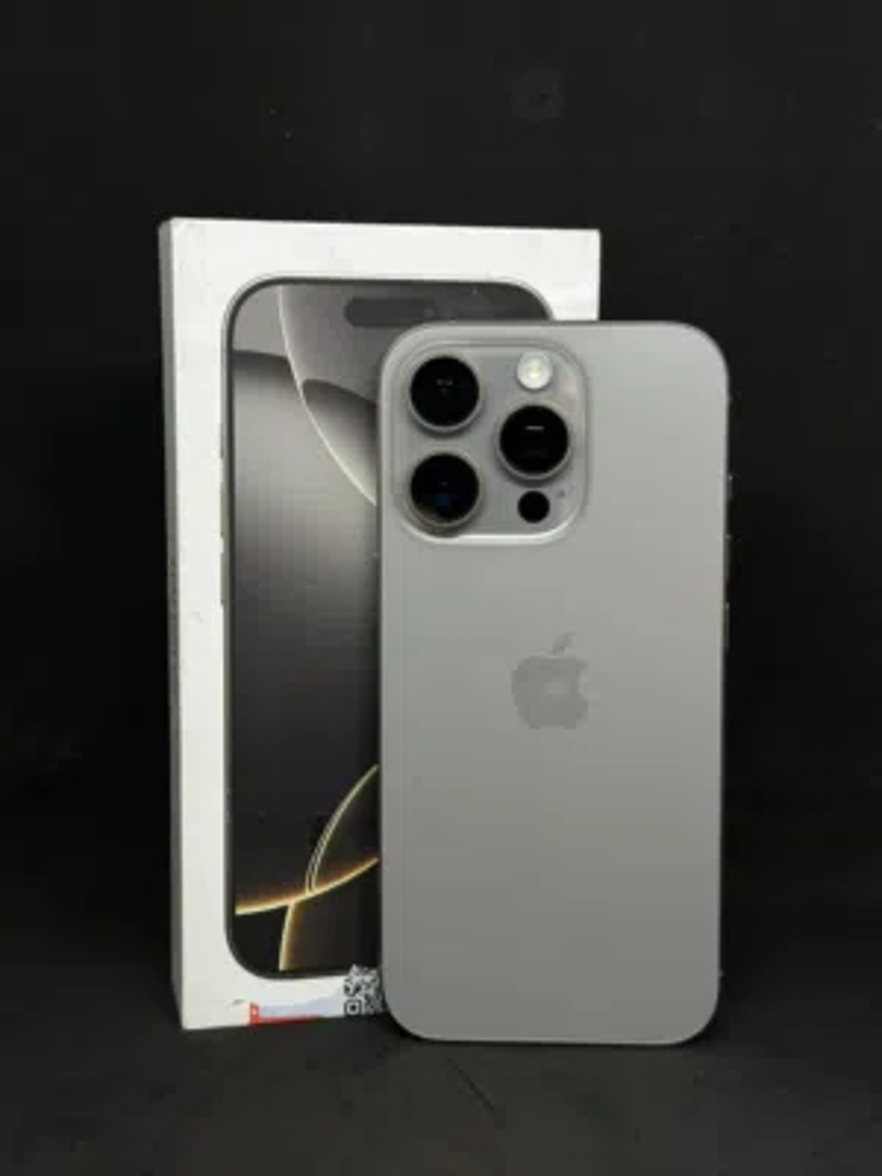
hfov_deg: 30.3
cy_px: 588
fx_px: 1631
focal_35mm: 48
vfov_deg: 39.7
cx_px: 441
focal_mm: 6.86
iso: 50
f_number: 1.78
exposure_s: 1/100
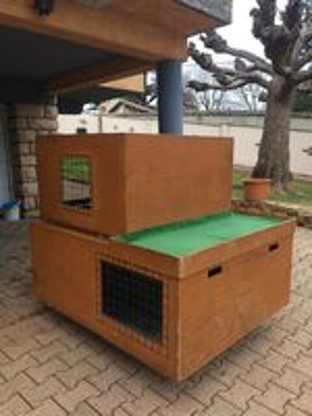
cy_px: 208
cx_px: 156
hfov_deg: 48.2
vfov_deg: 61.7
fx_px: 349
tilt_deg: -11.8
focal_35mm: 29
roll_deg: +2.6
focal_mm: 4.15
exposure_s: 1/33
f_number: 2.2
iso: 80
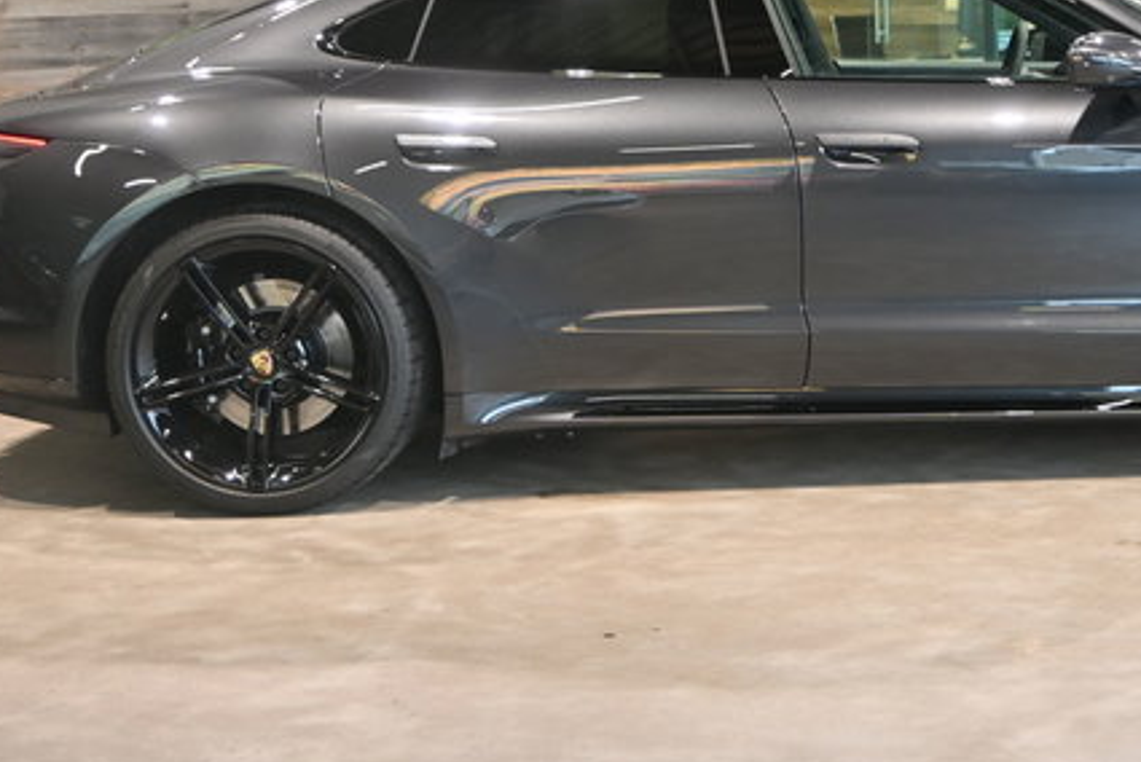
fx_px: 2104
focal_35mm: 66
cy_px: 220
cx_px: 883
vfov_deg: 20.4
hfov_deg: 29.8
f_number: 4.2
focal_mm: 24.5
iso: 280
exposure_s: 1/40
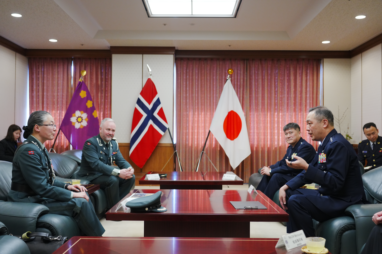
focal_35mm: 35
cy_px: 127
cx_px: 191
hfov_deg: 54.4
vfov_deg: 37.9
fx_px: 371
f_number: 4
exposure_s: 1/200
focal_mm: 35
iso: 2000
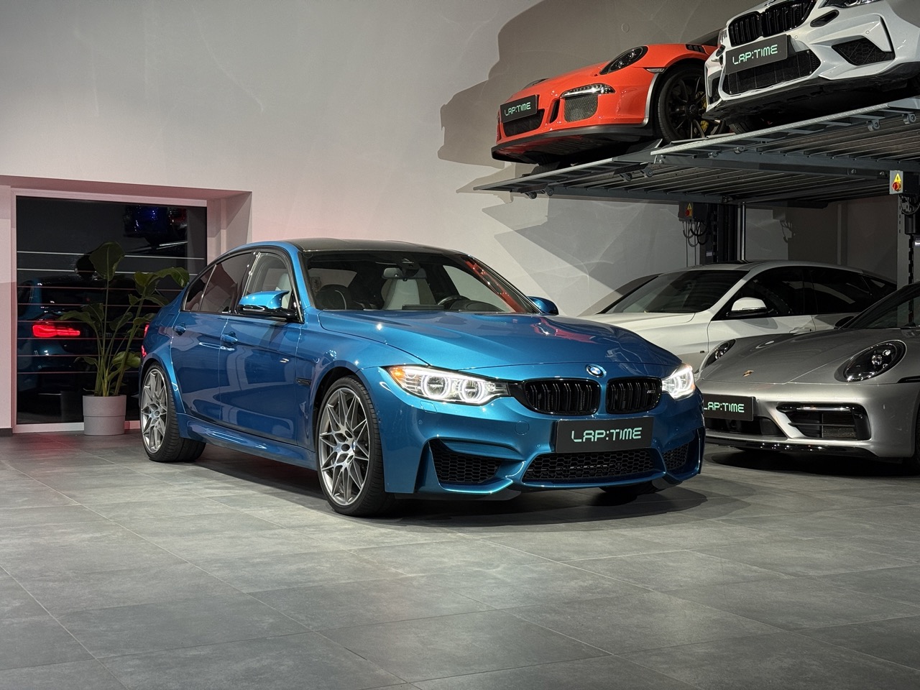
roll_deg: -0.4
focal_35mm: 48
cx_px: 460
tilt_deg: -0.5
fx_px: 1276
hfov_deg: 39.7
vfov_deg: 30.3
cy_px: 345
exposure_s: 1/50
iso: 125
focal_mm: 6.76
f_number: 1.78
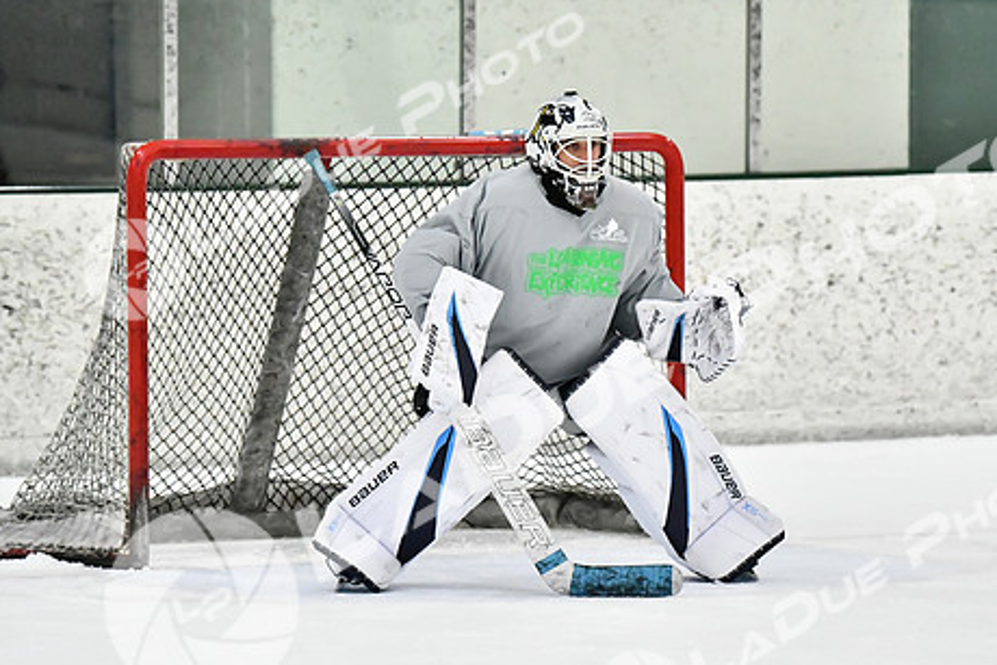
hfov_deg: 8.7
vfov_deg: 5.8
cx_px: 585
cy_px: 382
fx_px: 6555
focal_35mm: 237
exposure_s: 1/2000
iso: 6400
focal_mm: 125
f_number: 2.8
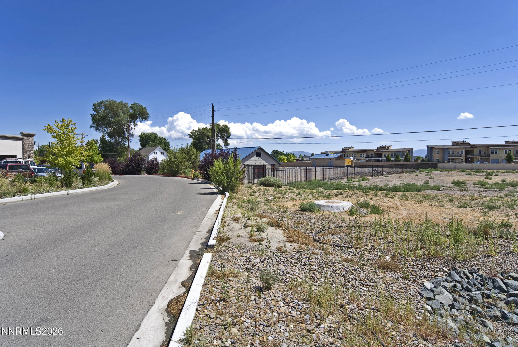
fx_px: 259
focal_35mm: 18
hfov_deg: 89.9
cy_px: 174
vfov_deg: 67.5
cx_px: 259
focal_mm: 12
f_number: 8
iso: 100
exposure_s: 1/250
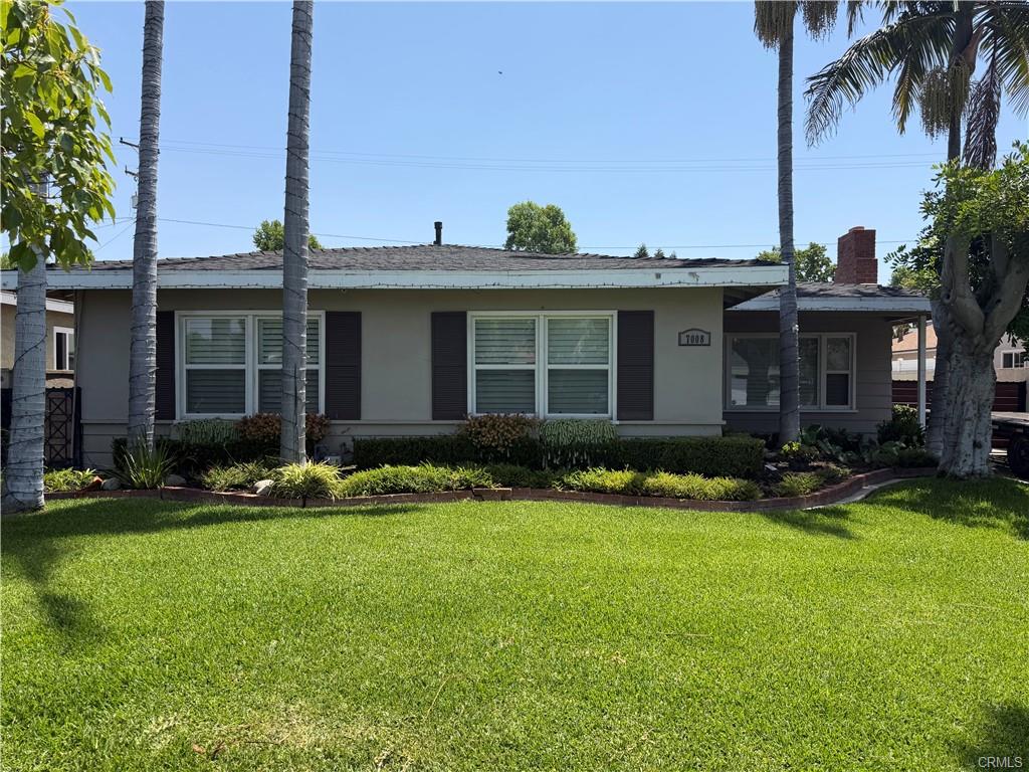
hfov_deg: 71.6
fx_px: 713
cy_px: 386
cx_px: 514
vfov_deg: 56.8
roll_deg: -0.4
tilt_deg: -0.9
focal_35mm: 24
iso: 80
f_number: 1.78
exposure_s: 1/3759
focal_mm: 6.76
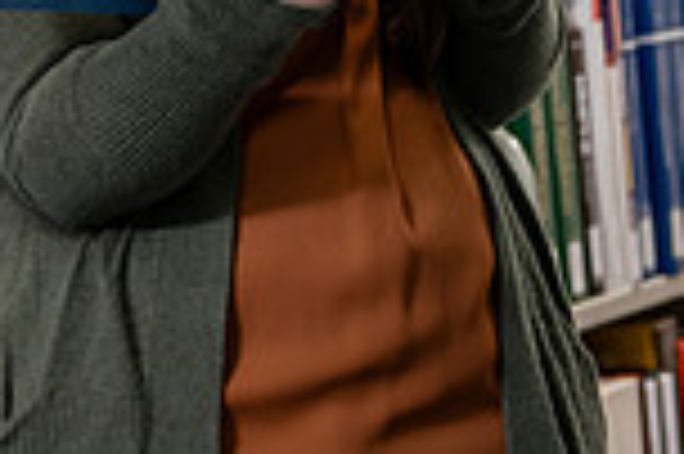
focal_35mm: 199
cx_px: -86
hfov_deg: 10.2
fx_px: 3777
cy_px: -245
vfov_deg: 6.8
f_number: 3.2
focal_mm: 52
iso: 800
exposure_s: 1/200
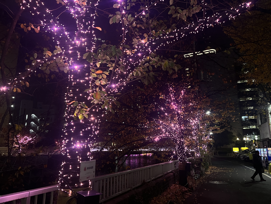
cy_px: 102
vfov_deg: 53.1
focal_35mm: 26
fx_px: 204
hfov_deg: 67.3
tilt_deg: +12.1
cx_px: 136
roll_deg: -0.1
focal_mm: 5.7
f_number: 1.5
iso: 160
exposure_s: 1/50
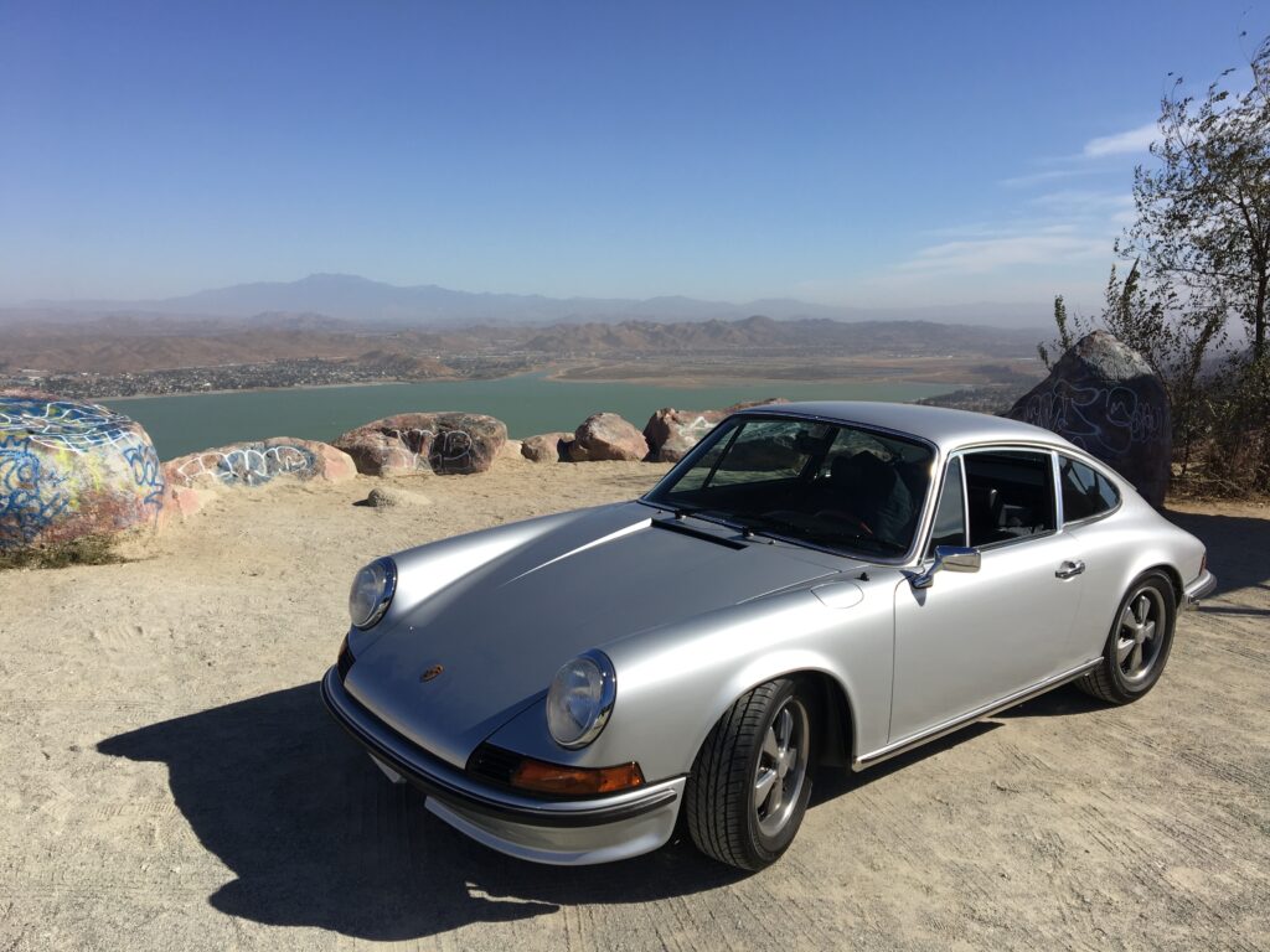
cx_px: 635
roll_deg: -0.2
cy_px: 476
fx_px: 1064
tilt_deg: -7.4
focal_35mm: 29
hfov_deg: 61.7
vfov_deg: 48.2
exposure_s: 1/2079
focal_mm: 4.15
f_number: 2.2
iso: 25
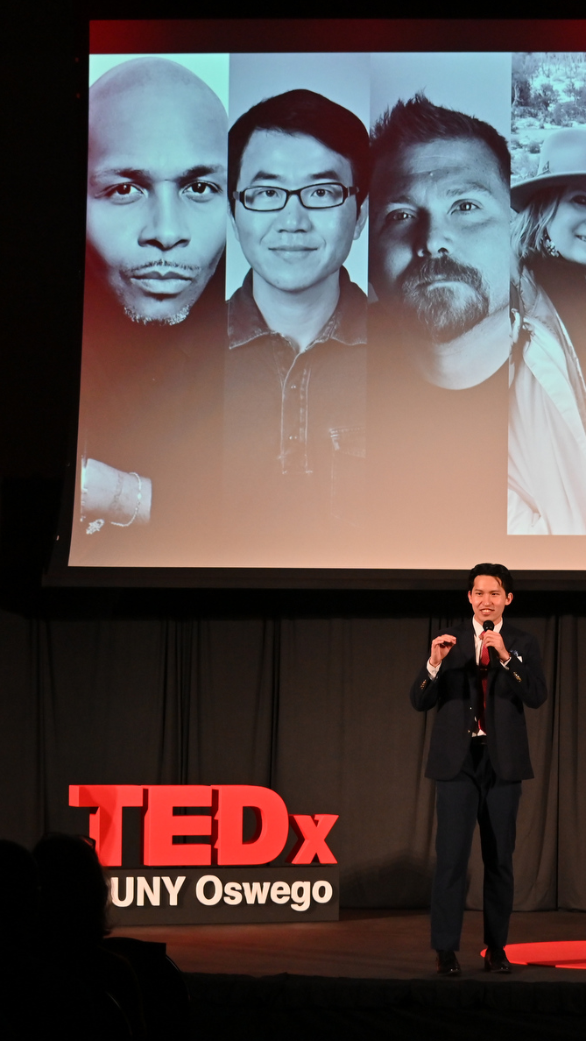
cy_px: 523
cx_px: 435
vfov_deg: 19.3
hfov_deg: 10.9
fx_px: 3064
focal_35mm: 111
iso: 2000
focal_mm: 70
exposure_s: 1/200
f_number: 5.6
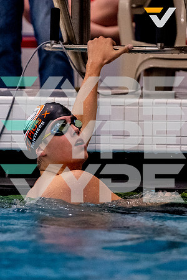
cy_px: 133
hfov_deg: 3.3
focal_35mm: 414
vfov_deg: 5.0
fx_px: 3229
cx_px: 99
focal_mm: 200
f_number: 2.8
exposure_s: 1/1600
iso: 6400
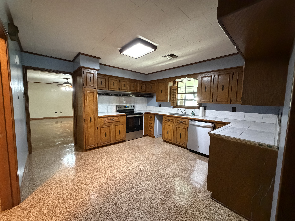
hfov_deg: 102.1
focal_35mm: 14
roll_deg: -1.1
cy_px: 110
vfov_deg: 85.7
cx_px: 148
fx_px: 119
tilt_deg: -5.2
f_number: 2.2
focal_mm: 2.22
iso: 1250
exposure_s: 1/60
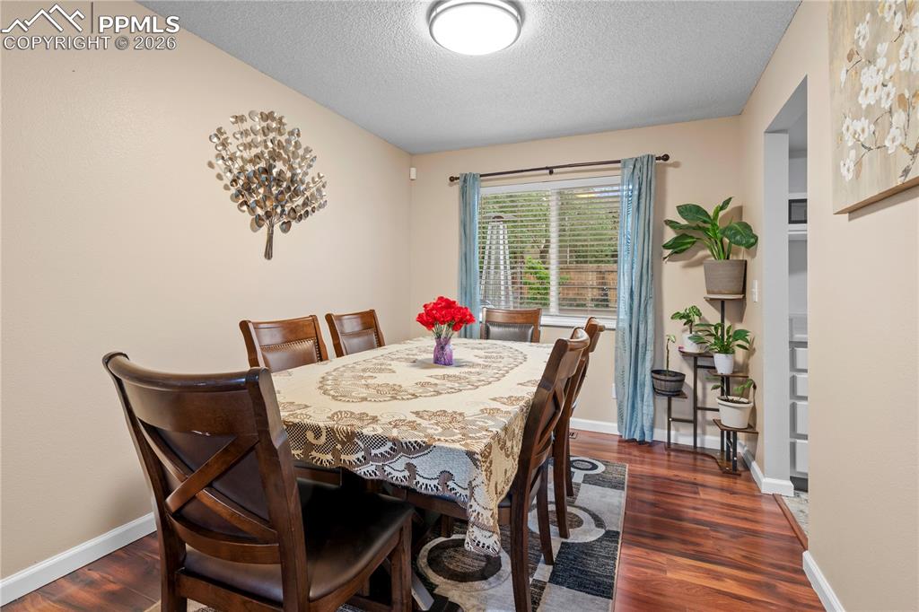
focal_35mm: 16
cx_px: 460
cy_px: 306
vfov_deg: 73.7
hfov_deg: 96.8
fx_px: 408
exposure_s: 5
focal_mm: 16
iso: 100
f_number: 8
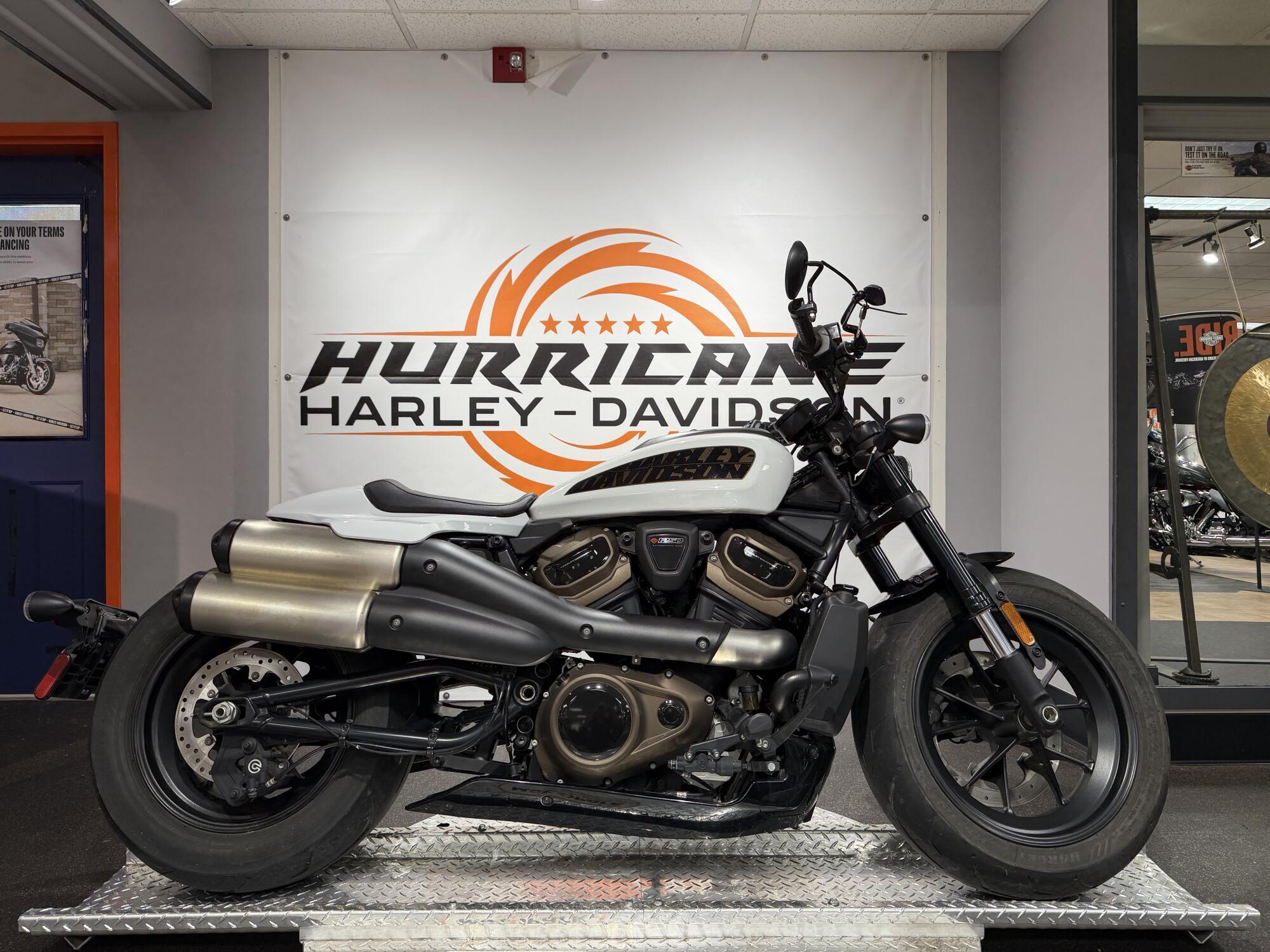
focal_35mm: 24
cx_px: 635
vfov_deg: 56.8
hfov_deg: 71.6
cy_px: 476
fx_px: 881
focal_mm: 6.76
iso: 100
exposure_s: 1/60
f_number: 1.78
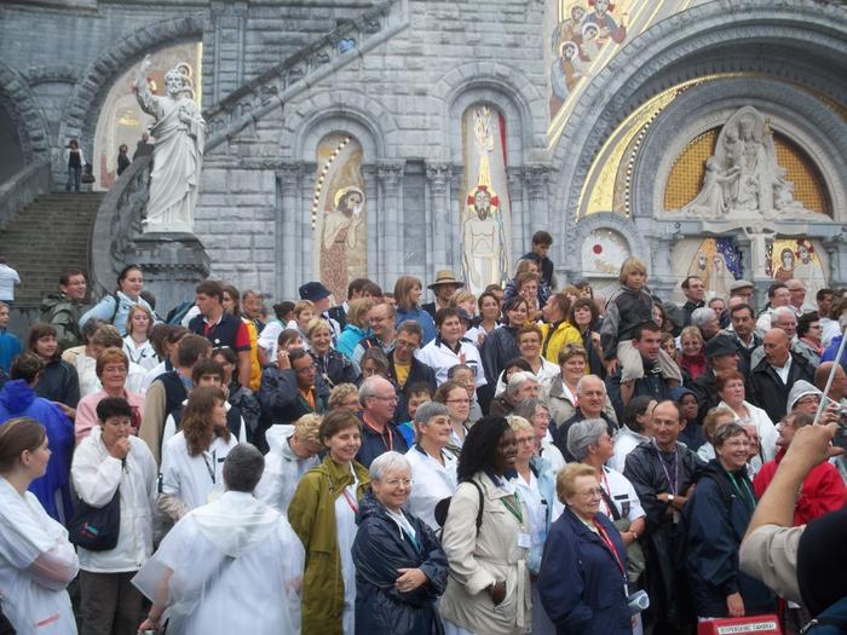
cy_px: 318
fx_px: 905
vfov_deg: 38.7
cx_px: 424
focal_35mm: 37
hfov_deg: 50.1
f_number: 3.4
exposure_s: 1/100
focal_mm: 7.9
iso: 64
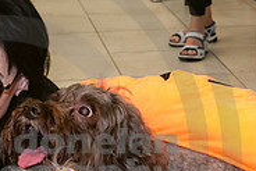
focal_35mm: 142
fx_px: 1011
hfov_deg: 14.2
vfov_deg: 9.6
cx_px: -6
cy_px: 156
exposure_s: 1/60
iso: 2500
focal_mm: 45
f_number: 9
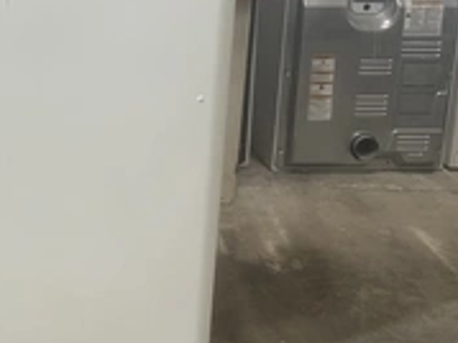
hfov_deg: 31.3
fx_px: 767
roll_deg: -0.3
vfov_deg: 24.4
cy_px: 28
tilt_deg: -14.4
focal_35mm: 58
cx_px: 23
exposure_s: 1/60
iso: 80
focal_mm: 5.1
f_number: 1.6
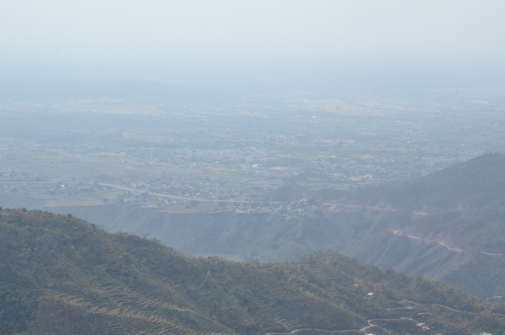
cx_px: 252
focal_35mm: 78
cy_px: 168
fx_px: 1092
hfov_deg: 26.0
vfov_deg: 17.4
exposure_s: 1/15
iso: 100
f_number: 32
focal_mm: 52
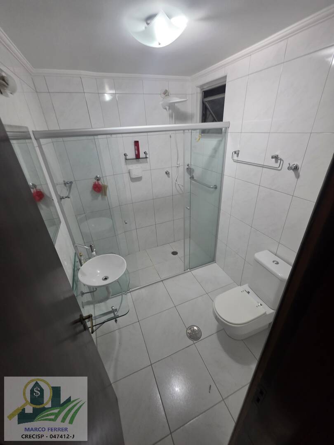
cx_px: 167
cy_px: 222
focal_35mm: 13
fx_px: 167
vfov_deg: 106.2
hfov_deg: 89.9
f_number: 1.9
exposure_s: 1/60
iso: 200
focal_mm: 2.2
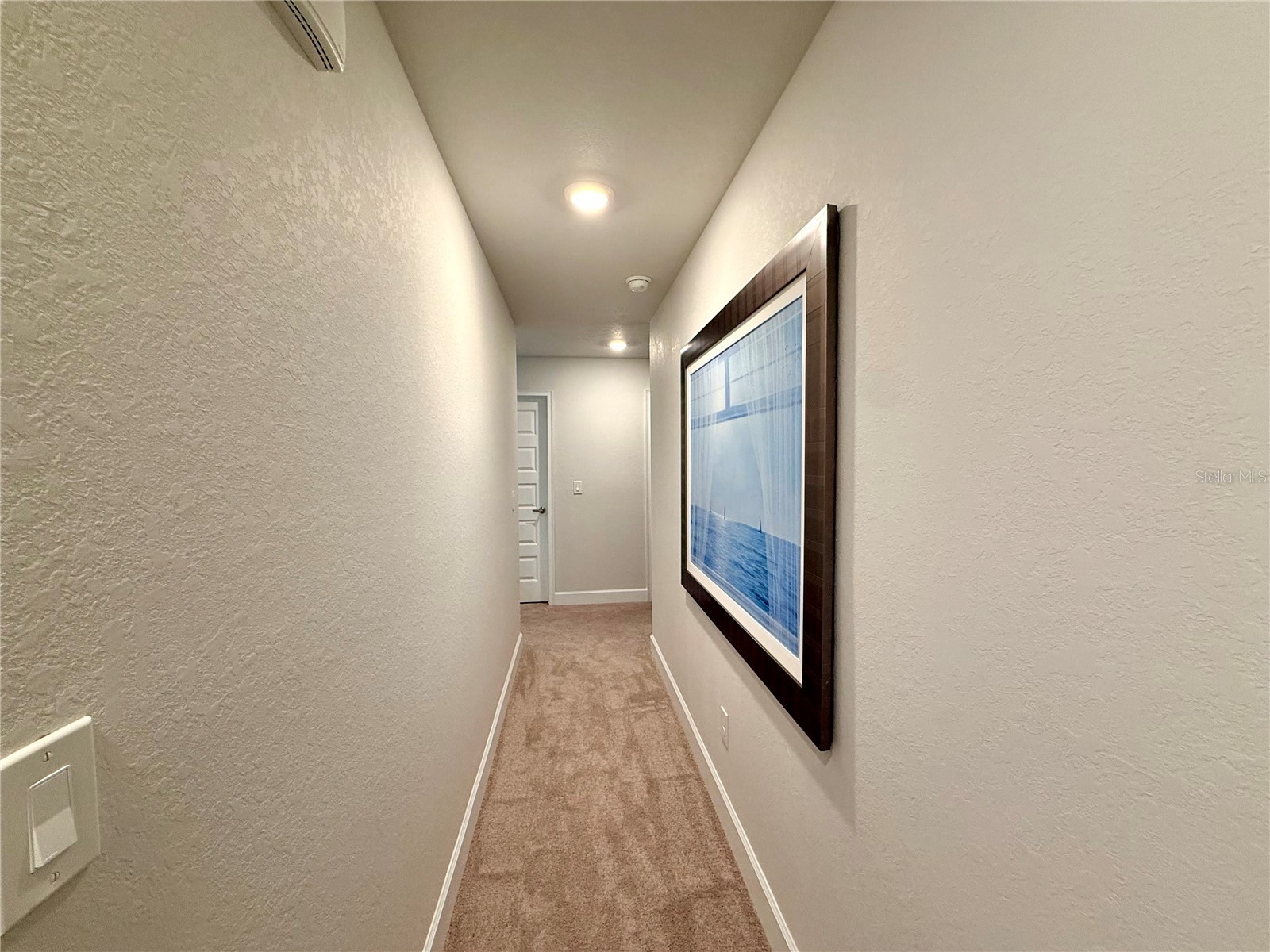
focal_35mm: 14
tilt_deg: -2.0
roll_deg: +0.4
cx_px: 635
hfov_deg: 102.1
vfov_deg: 85.7
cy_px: 476
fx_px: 514
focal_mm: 2.22
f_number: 2.2
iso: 320
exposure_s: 1/120
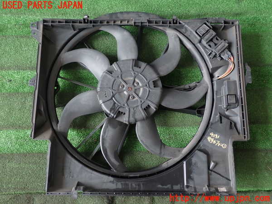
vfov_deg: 39.7
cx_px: 136
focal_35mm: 36
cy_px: 102
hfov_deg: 51.4
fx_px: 283
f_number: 2.5
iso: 160
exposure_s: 1/80
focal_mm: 6.37
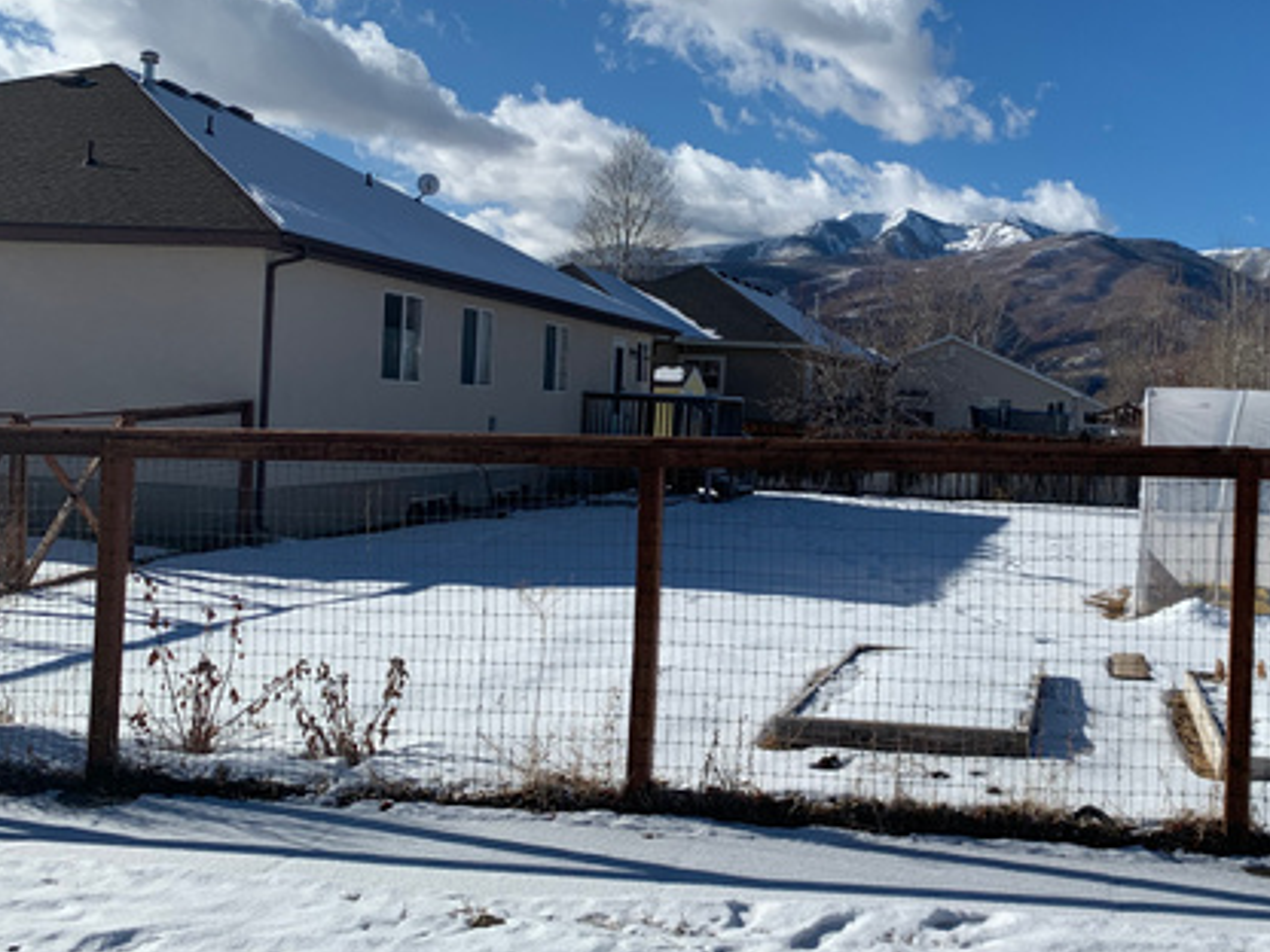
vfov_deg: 35.9
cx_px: 840
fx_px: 1468
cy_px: 418
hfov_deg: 46.1
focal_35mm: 40
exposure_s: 1/5128
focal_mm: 4.25
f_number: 1.8
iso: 25
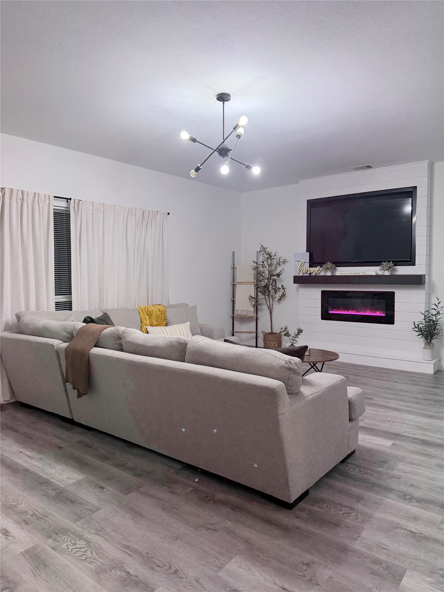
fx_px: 410
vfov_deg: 71.6
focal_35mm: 24
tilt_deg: -2.9
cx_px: 222
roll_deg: +0.4
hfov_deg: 56.8
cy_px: 296
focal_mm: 6.76
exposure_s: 1/60
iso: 160
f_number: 1.78
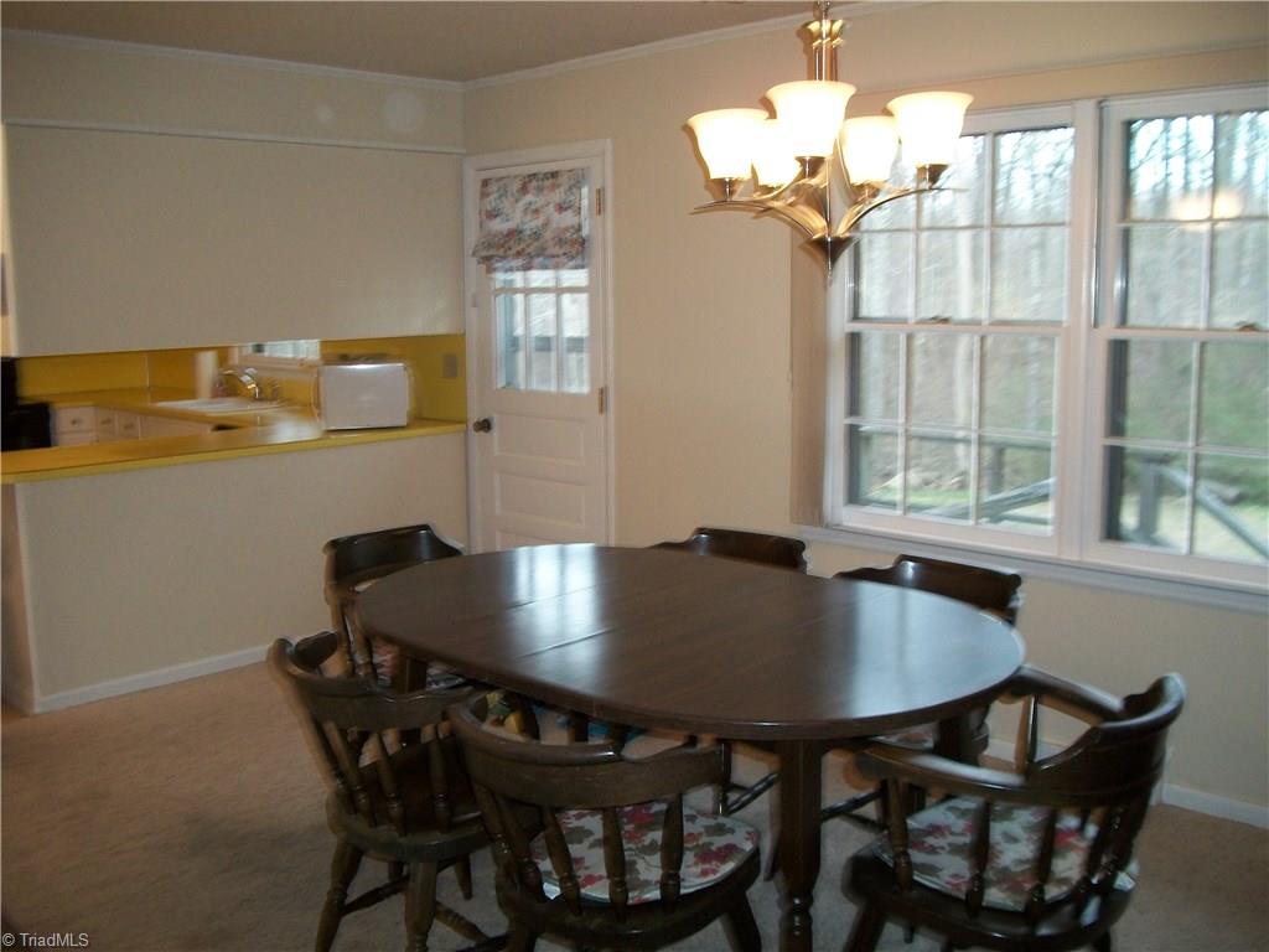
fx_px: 1173
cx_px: 634
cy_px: 476
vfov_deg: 44.2
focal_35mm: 32
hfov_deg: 56.8
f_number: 2.9
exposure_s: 1/30
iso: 160
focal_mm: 5.7
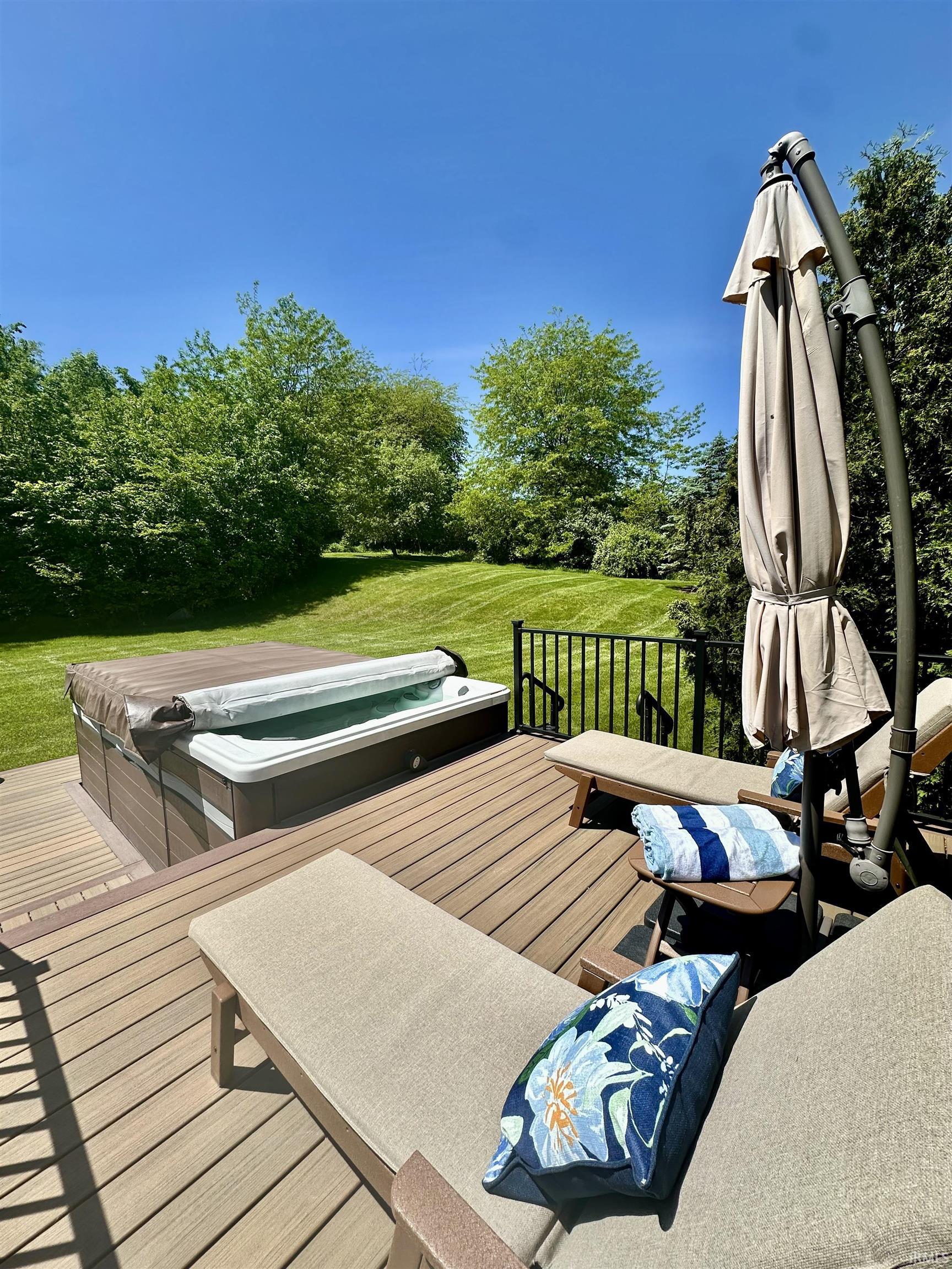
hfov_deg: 85.7
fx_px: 513
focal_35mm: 14
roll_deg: -0.4
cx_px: 476
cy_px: 634
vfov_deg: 102.1
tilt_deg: -6.6
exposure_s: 1/1490
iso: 40
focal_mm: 2.22
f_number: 2.2
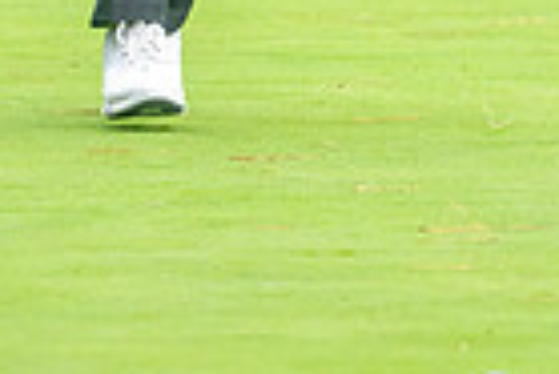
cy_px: -370
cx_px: 346
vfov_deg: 0.9
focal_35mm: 1453
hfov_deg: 1.4
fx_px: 22585
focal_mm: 300
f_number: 4
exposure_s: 1/640
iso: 800
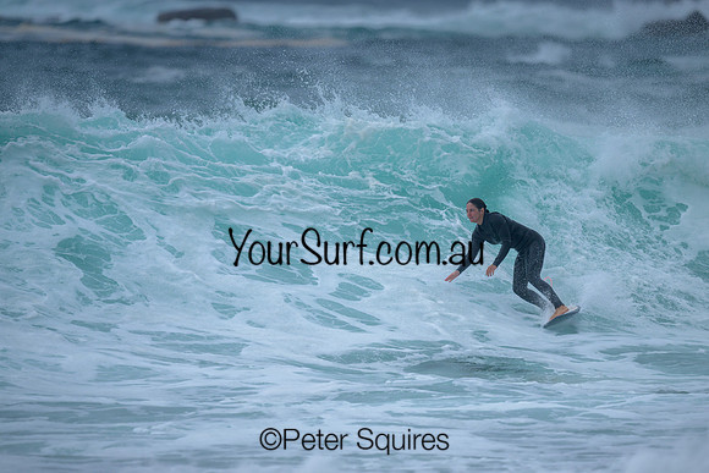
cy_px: 236
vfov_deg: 1.7
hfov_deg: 2.5
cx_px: 354
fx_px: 16136
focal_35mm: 819
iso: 220
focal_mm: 800
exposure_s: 1/2000
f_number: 6.3
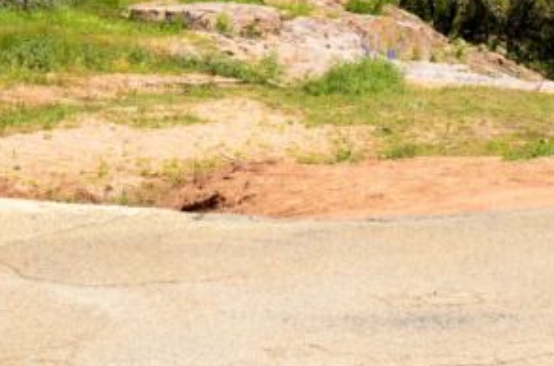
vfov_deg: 15.7
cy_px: 10
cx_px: 460
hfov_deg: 23.6
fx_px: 1304
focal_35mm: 85
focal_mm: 26
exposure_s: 1/100
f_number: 16
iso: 200
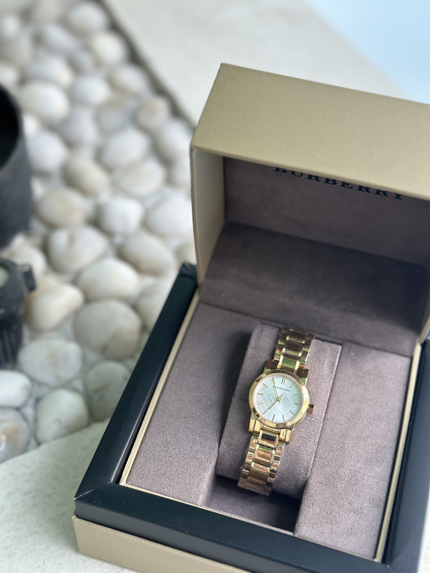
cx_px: 215
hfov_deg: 30.3
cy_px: 286
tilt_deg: -49.5
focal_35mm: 48
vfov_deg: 39.7
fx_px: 795
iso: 125
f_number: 1.78
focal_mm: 6.86
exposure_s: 1/79
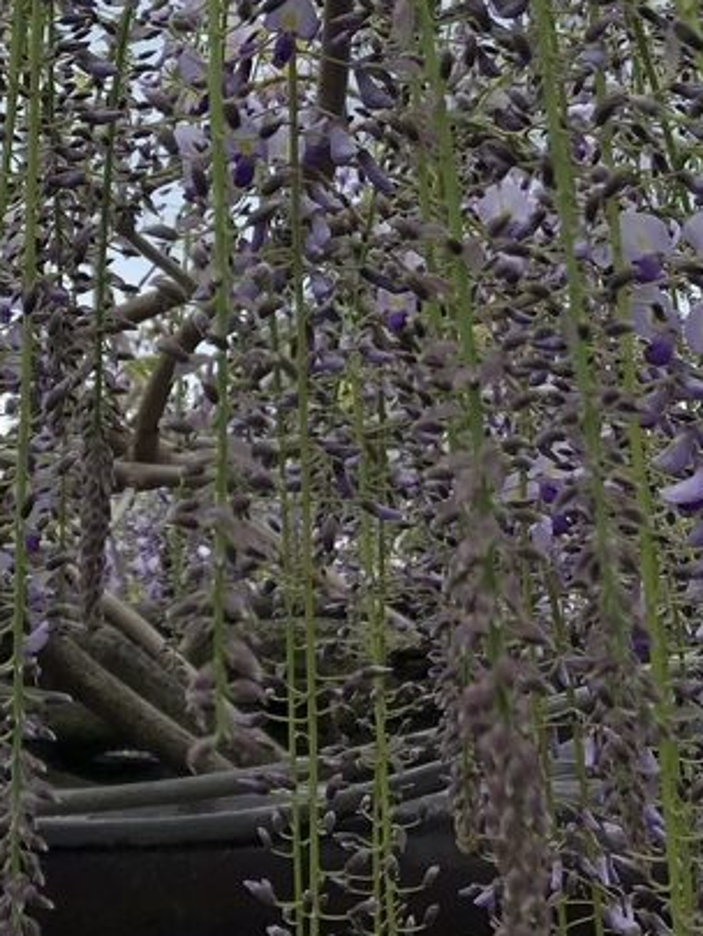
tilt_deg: +23.1
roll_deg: -0.9
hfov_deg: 17.6
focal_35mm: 83
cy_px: 2
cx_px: 90
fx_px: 2246
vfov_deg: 22.6
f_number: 1.8
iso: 20
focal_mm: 3.99
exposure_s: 1/1130
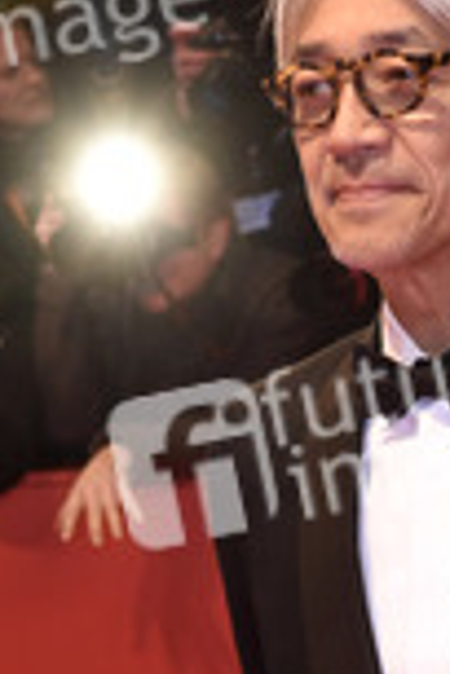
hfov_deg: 7.9
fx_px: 3225
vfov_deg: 11.8
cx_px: 463
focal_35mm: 172
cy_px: 665
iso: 1250
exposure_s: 1/125
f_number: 5
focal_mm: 44
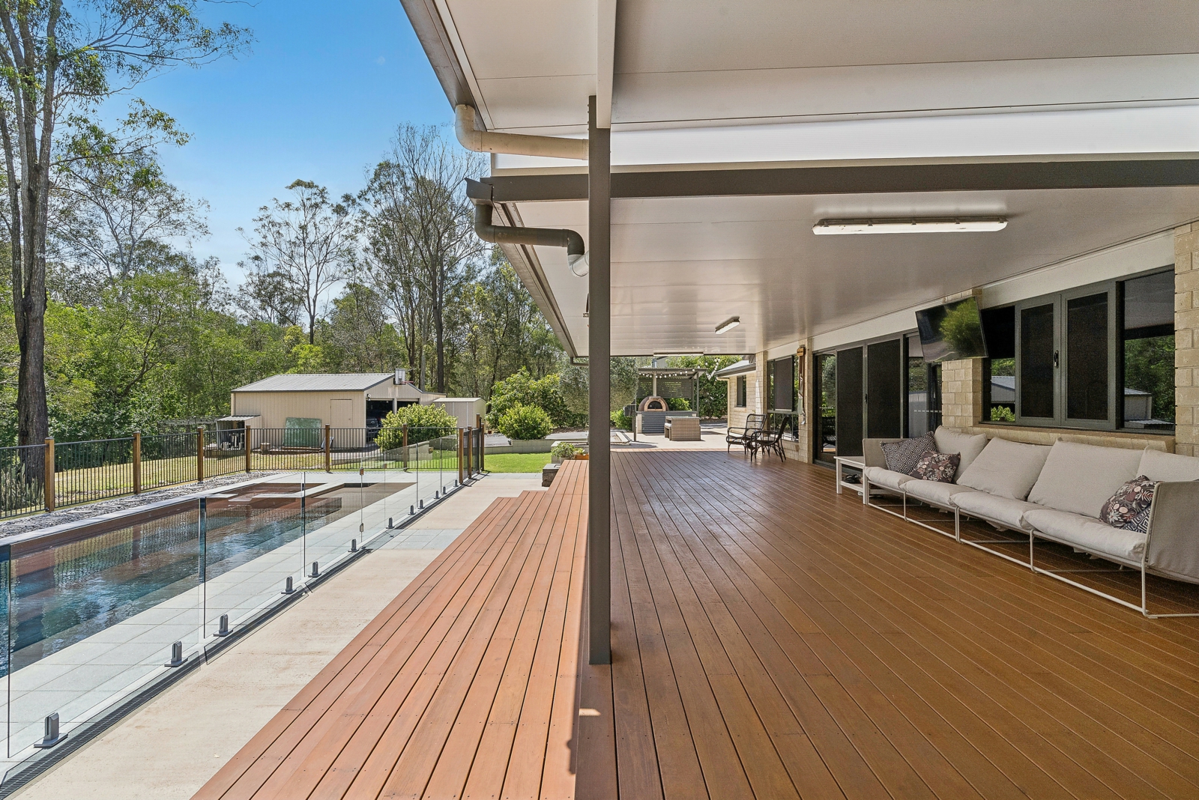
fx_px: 566
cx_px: 600
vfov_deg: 70.5
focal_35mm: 17
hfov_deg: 93.3
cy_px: 400
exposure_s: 1/320
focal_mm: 17
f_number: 11
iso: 400
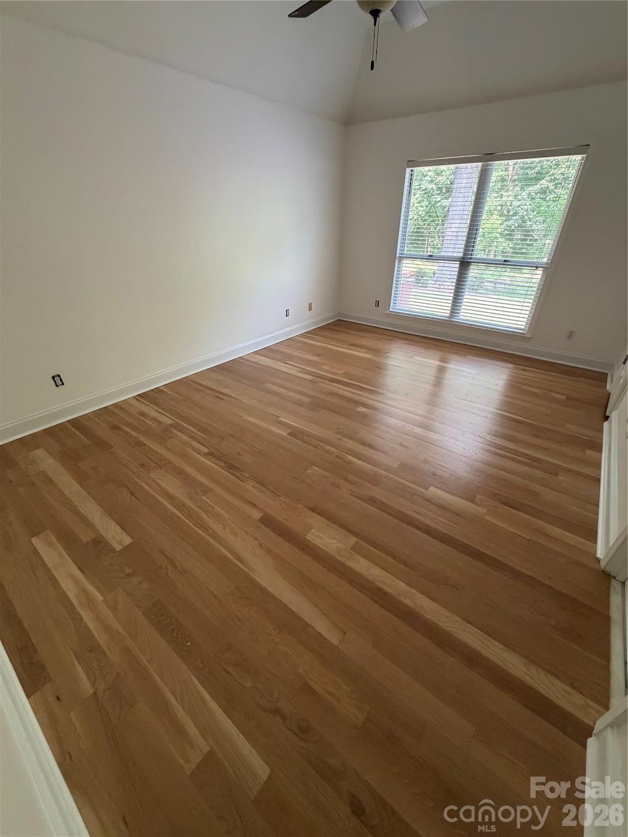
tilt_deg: -31.3
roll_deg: +0.9
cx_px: 314
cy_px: 418
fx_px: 339
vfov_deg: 102.1
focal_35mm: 14
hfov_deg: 85.7
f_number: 2.2
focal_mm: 2.22
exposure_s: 1/91
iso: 320
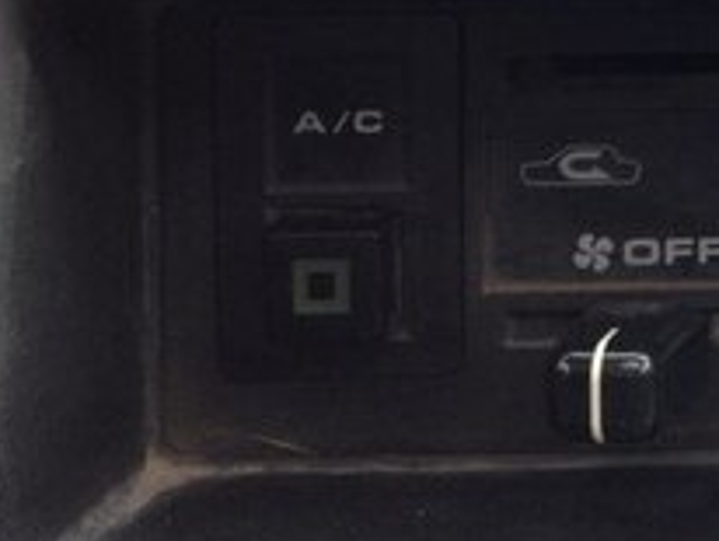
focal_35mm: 112
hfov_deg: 16.0
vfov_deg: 12.8
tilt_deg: -13.3
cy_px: -173
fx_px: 2329
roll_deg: -0.2
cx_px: 1106
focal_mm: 4.28
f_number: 2.4
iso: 50
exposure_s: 1/30
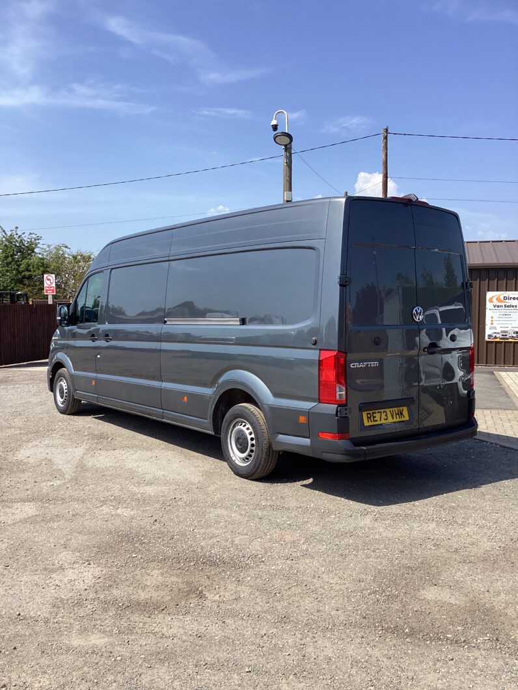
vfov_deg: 58.3
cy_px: 345
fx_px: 618
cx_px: 259
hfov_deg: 45.5
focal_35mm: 31
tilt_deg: -3.1
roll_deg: -0.8
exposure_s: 1/1181
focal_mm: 3.3
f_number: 2.4
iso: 25
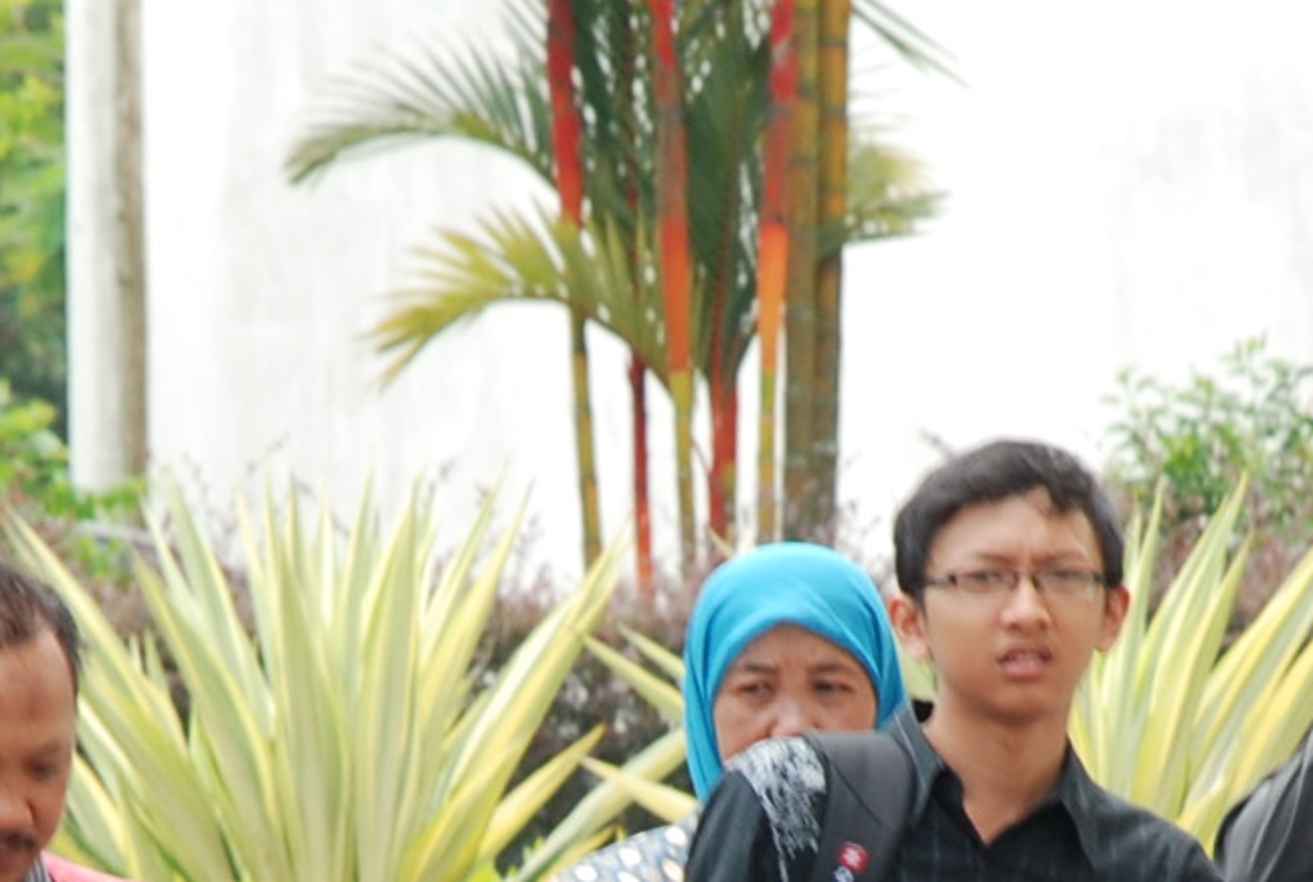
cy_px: 1127
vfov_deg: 1.5
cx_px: 486
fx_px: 33019
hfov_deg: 2.3
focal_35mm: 903
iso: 200
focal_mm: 135
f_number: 9
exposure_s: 1/100
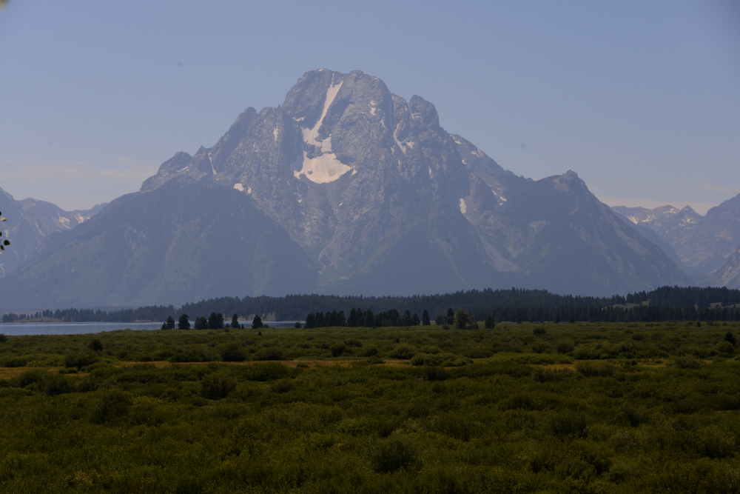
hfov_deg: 17.6
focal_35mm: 116
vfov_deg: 11.8
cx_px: 370
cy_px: 247
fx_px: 2385
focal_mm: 116
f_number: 9
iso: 320
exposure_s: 1/1000
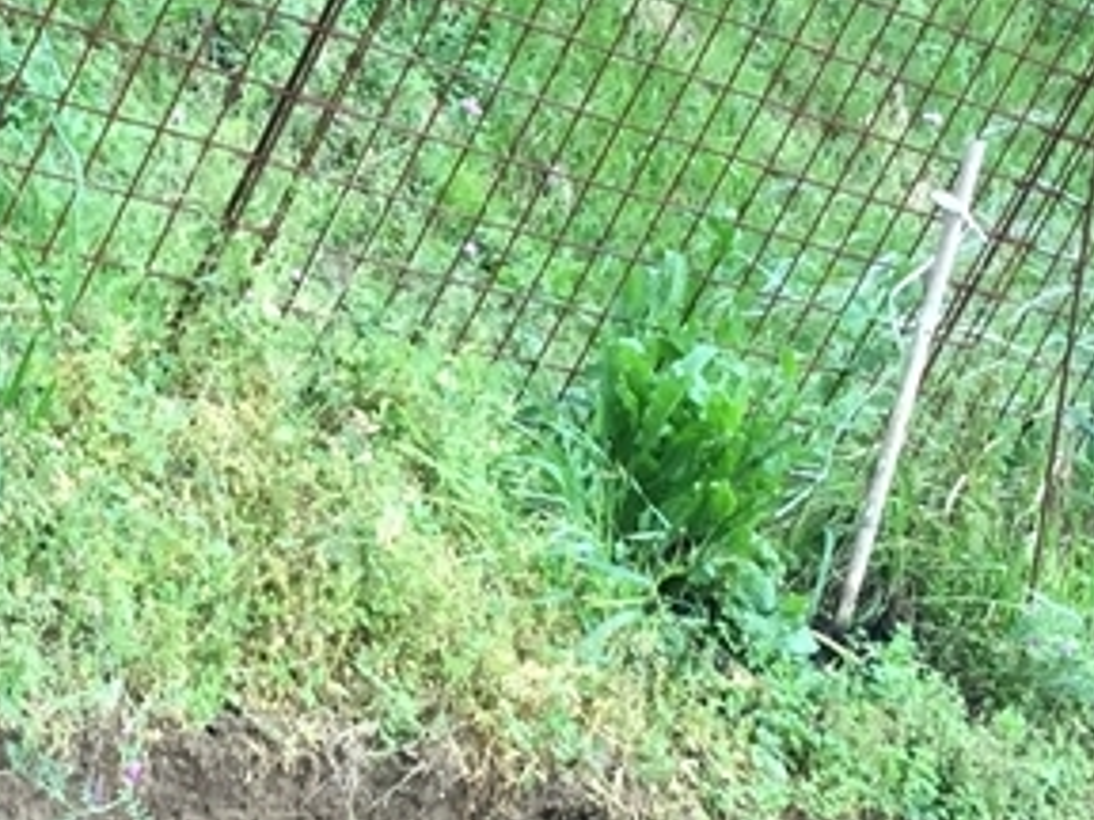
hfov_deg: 16.0
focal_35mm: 121
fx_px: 3824
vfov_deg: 12.2
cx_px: 27
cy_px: 304
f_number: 2.2
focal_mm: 4.15
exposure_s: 1/30
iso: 80
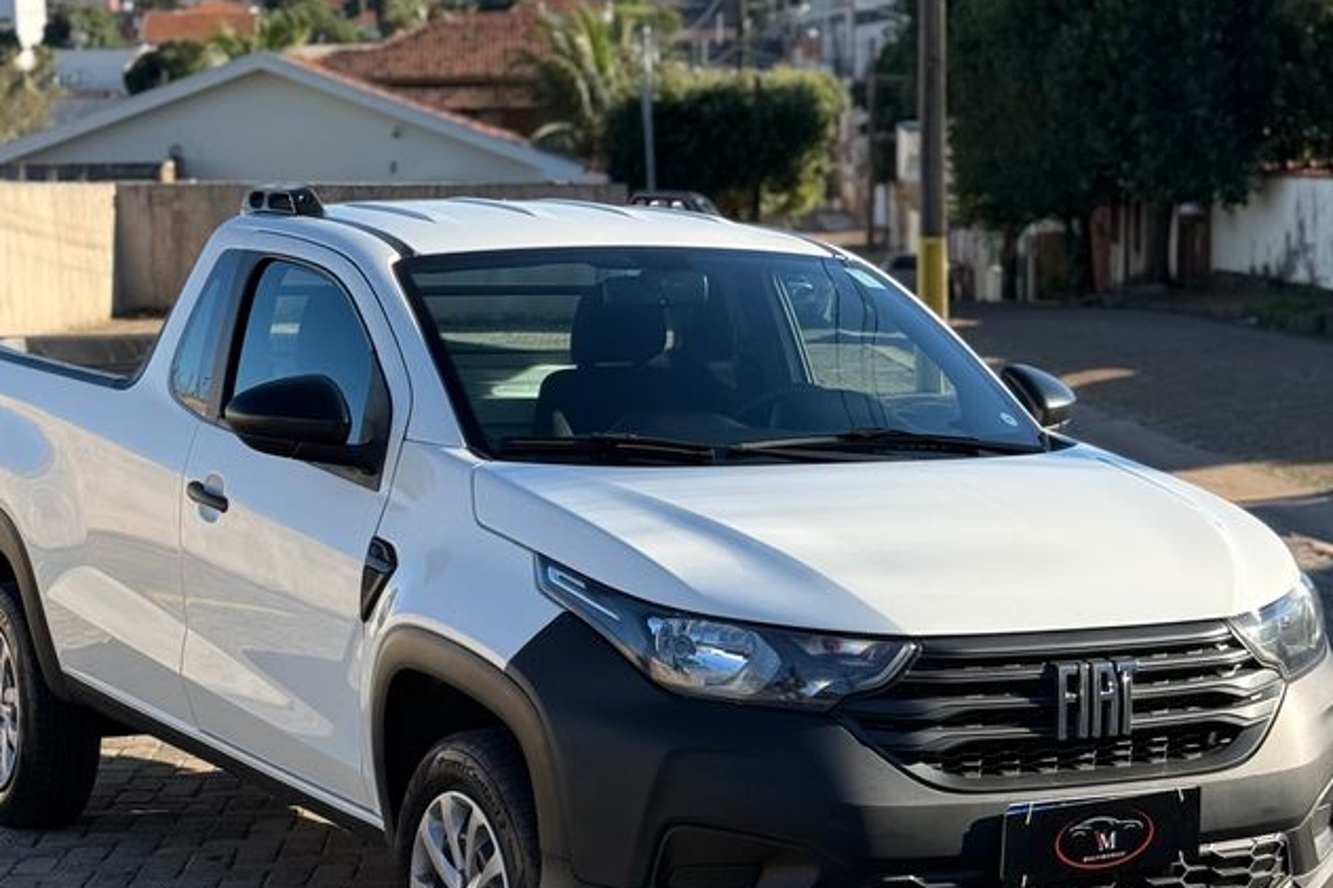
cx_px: 635
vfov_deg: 21.1
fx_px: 2369
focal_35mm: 64
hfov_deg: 31.4
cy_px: 595
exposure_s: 1/2762
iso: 64
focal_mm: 6.76
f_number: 1.78
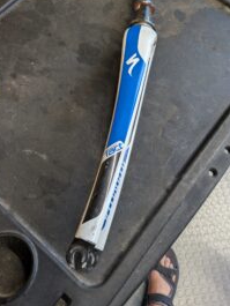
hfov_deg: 41.7
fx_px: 301
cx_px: 129
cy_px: 99
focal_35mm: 34
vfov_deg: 52.8
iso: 105
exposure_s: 1/100
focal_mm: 5.43
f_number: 1.89
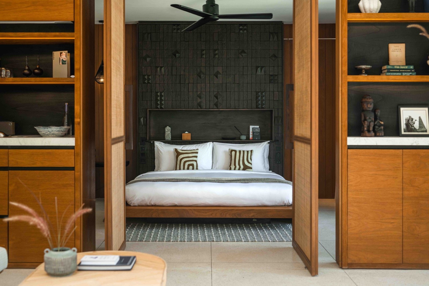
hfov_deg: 39.6
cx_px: 214
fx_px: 596
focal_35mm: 50
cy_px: 143
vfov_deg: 27.0
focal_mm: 50
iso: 200
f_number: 4
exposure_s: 1/100
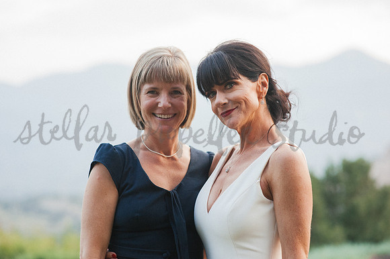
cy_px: 130
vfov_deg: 16.1
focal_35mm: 85
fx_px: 920
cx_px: 195
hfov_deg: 23.9
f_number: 2.5
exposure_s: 1/640
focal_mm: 85
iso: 2000
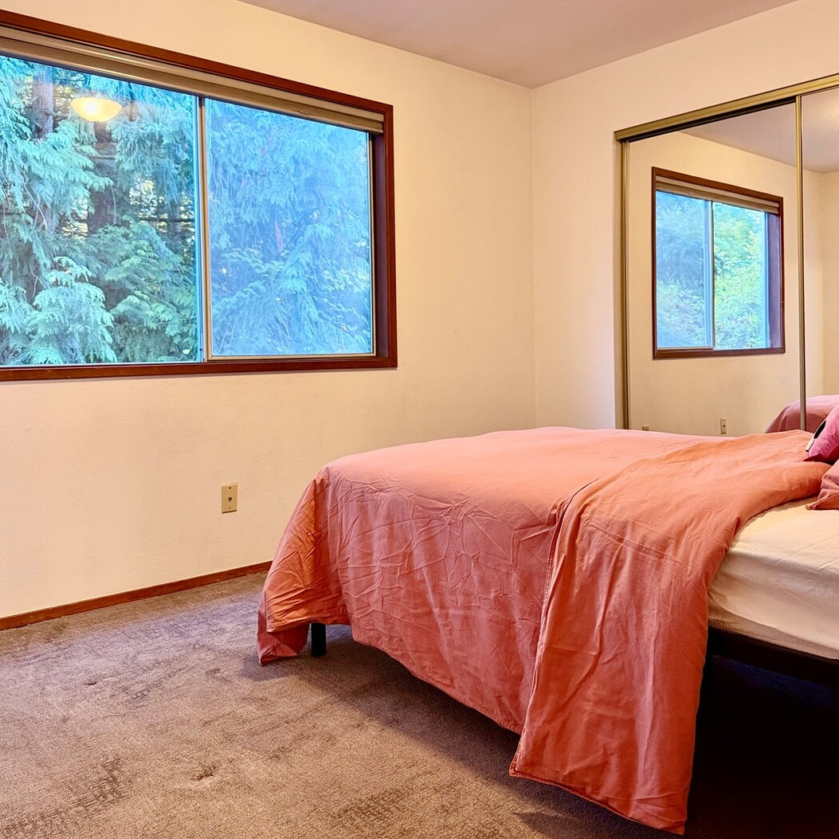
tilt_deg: -0.7
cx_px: 418
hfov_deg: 55.6
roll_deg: +1.0
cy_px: 345
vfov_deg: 55.3
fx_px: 795
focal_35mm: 29
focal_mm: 6.76
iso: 320
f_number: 1.78
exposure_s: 1/60
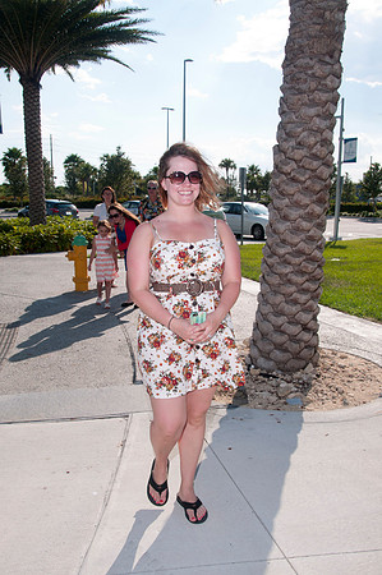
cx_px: 191
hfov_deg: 36.8
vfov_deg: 53.2
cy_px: 288
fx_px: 574
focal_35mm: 36
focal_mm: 24
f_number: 9
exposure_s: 1/250
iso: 100
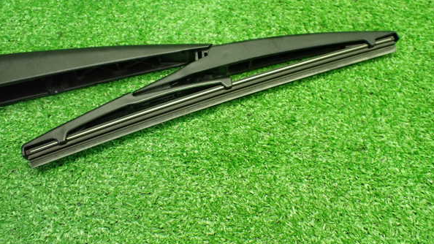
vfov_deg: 35.5
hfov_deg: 59.5
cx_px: 218
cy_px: 99
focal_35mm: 33
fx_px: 380
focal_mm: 5.4
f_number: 2.3
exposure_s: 1/100
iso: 800
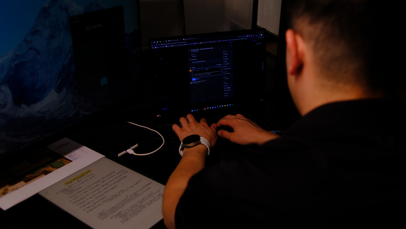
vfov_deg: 31.2
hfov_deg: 52.8
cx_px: 204
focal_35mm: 38
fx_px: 409
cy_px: 105
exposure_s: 1/100
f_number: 2.8
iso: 160
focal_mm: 24
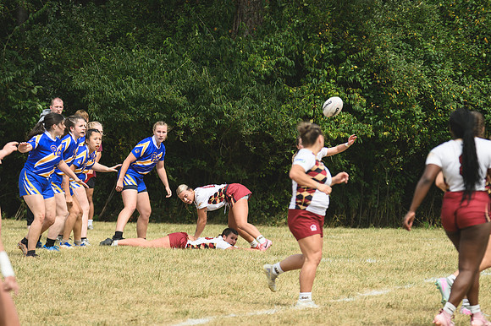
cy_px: 163
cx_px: 246
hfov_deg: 5.3
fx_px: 5316
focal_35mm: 390
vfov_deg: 3.5
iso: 280
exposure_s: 1/1000
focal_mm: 260
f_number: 5.6
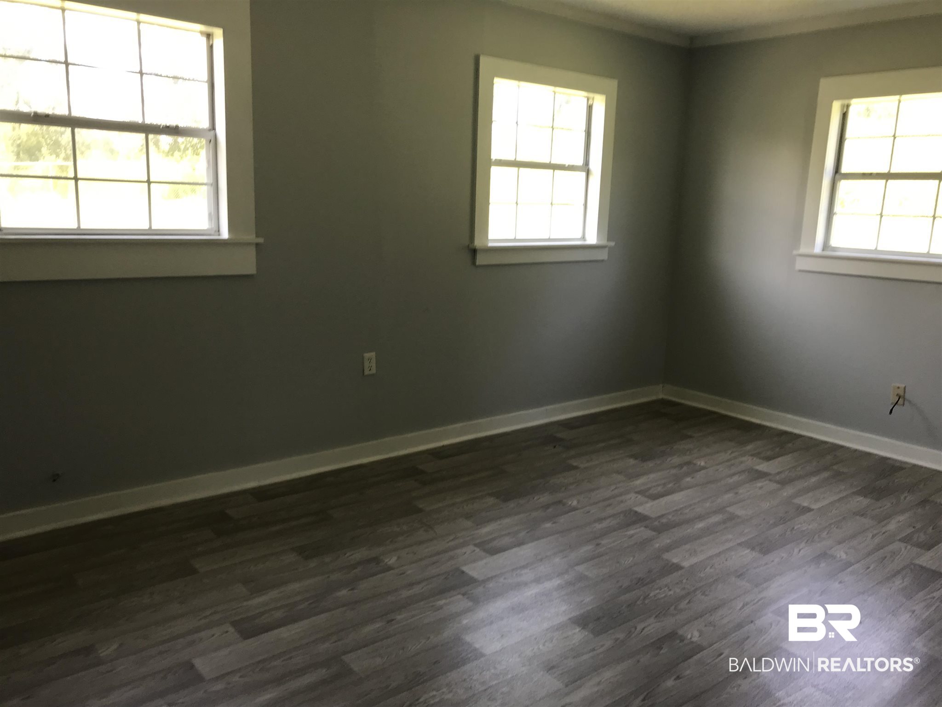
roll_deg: +0.1
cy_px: 354
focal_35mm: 28
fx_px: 762
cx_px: 471
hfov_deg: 63.4
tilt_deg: -10.4
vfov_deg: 49.7
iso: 20
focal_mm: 3.99
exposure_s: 1/60
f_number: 1.8
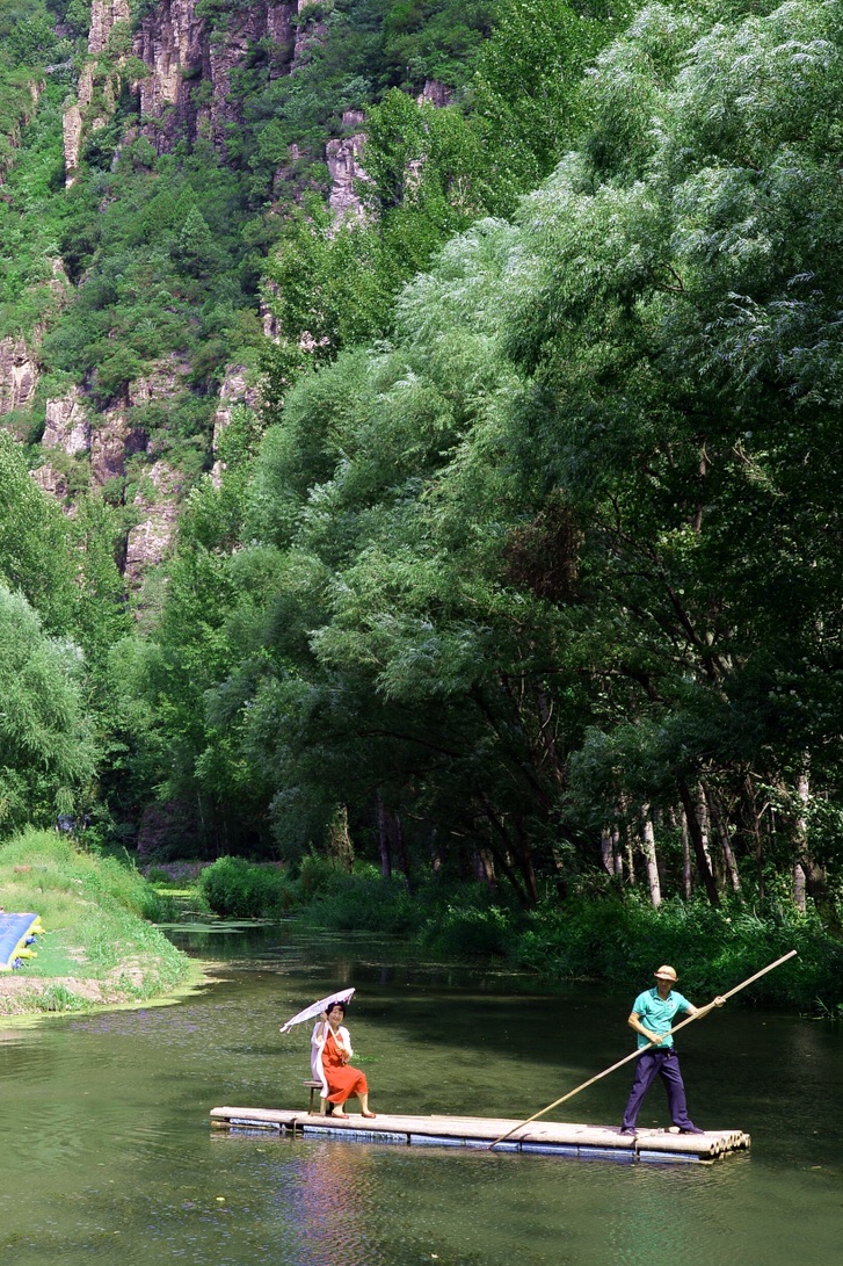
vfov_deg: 30.5
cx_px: 324
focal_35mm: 66
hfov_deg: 20.6
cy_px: 558
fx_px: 2319
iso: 100
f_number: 7.1
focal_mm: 36
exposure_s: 1/160
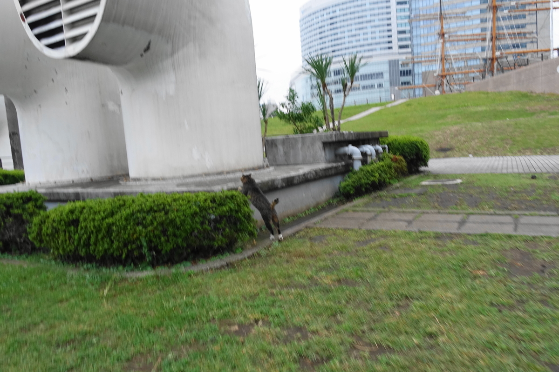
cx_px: 280
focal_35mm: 24
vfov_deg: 53.1
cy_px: 186
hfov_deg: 73.7
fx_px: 373
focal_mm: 8.8
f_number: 2.8
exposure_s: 1/250
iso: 400
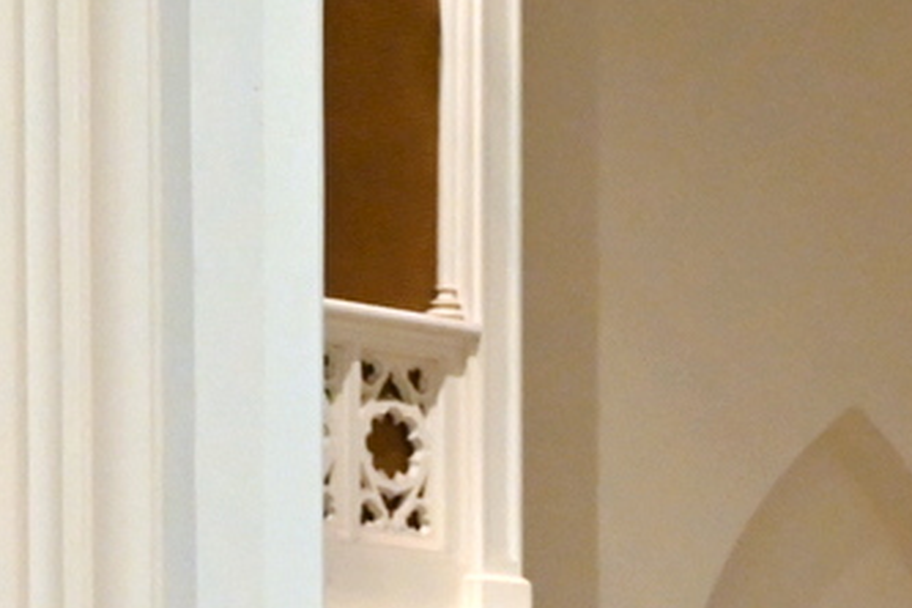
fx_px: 5598
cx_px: 1862
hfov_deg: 8.8
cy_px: 1128
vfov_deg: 6.1
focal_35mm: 221
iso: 4000
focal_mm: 46
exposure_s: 1/125
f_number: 5.3
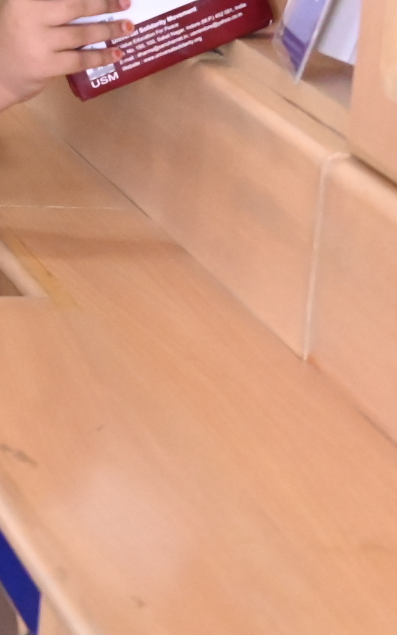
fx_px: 2687
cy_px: 84
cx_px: -692
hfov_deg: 7.6
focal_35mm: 155
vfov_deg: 13.4
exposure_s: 1/250
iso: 6400
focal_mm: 34.5
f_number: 4.8
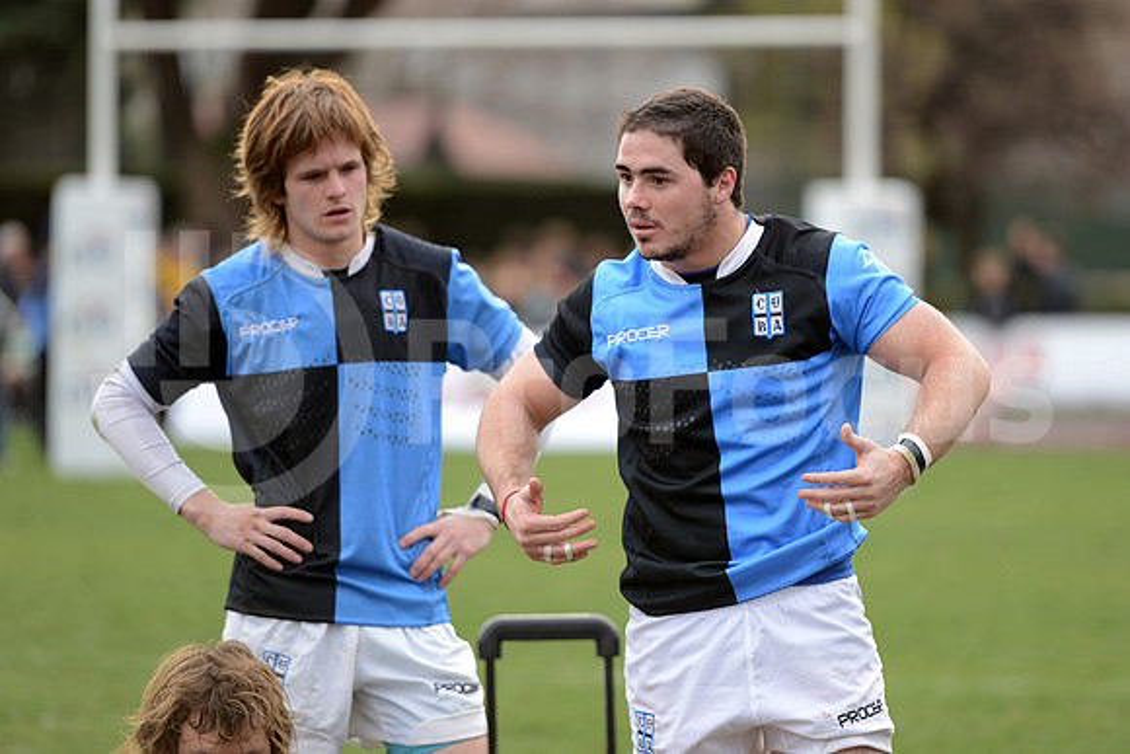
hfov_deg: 10.5
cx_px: 565
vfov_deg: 7.0
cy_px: 377
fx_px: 6122
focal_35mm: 195
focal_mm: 195
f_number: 2.8
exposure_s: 1/400
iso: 320
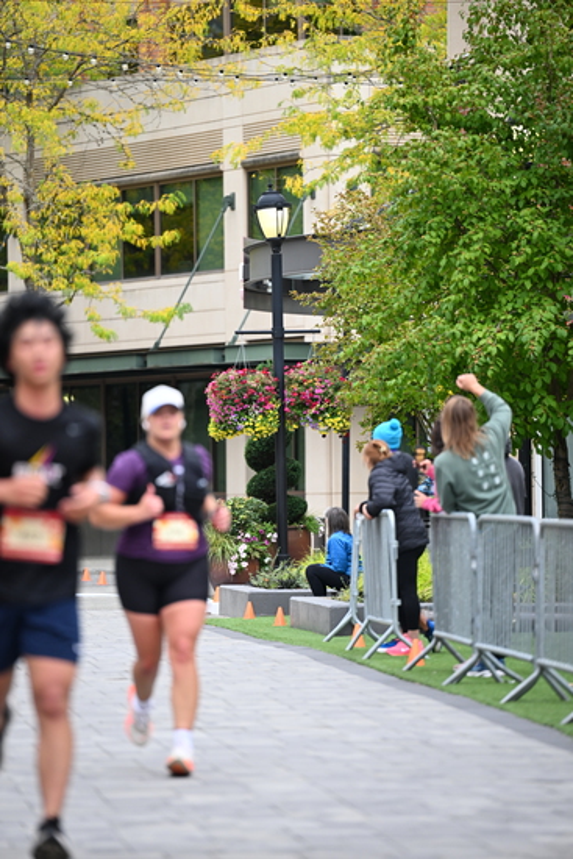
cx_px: 286
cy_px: 430
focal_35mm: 195
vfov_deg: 10.5
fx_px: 4652
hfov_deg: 7.0
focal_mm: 195
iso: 640
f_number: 2.8
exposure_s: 1/1600
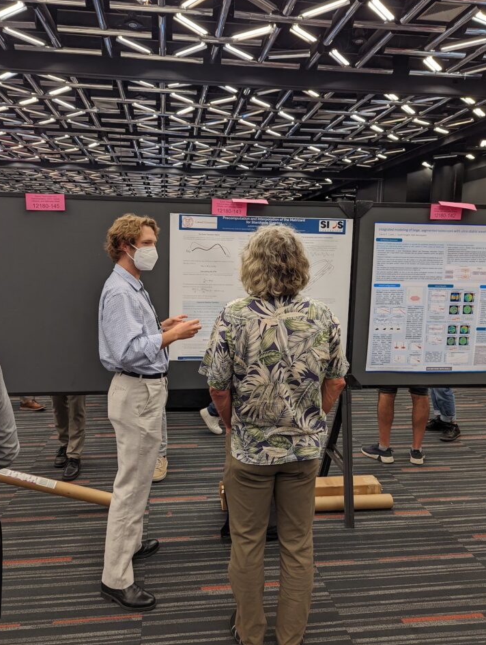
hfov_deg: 53.2
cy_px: 308
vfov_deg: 67.2
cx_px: 232
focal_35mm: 26
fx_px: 485
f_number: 1.85
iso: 138
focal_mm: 6.81
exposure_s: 1/120
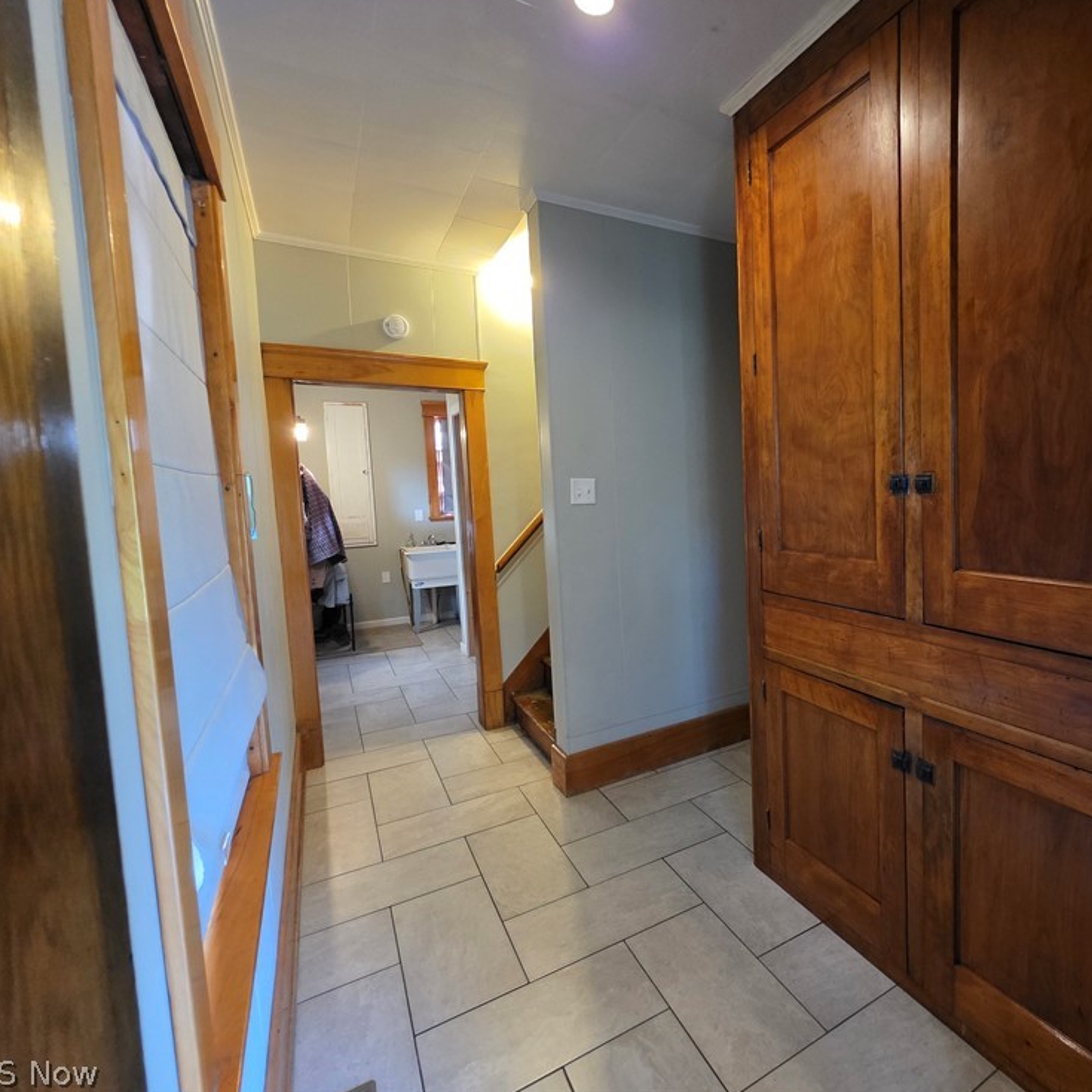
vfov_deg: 87.4
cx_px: 704
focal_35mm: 16
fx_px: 571
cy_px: 527
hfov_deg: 85.1
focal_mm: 2.2
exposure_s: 1/60
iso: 800
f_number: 1.9
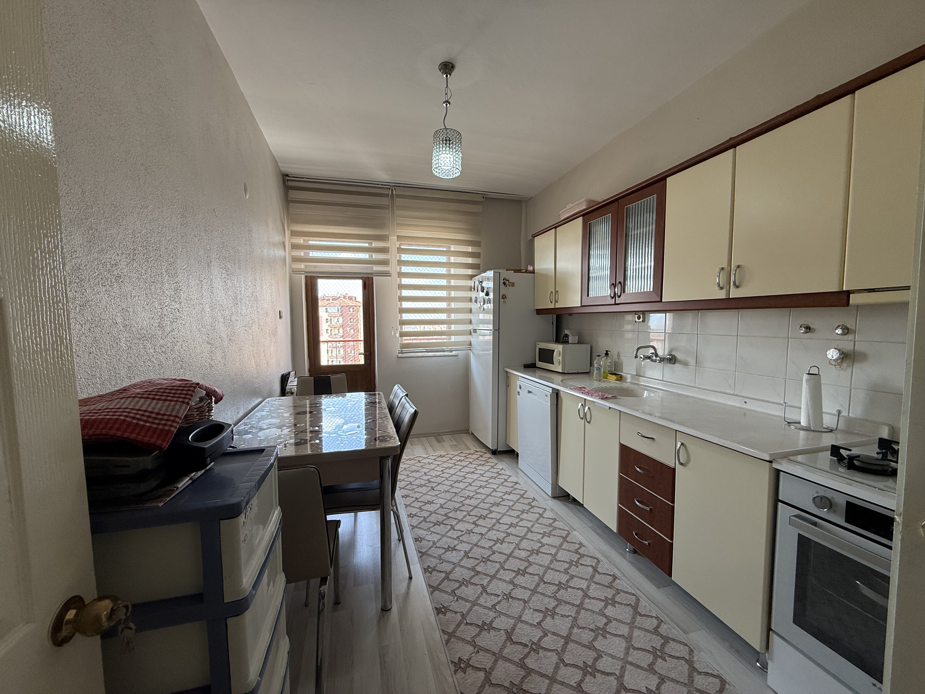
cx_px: 462
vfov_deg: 85.7
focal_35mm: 14
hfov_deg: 102.1
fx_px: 374
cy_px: 347
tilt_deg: -4.4
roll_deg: +0.7
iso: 64
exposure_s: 1/100
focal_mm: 2.22
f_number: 2.2
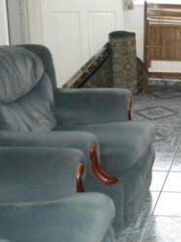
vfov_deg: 24.0
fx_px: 565
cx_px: 235
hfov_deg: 17.1
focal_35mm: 81
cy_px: 79
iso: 400
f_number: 3.1
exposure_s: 1/37
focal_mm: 6.3
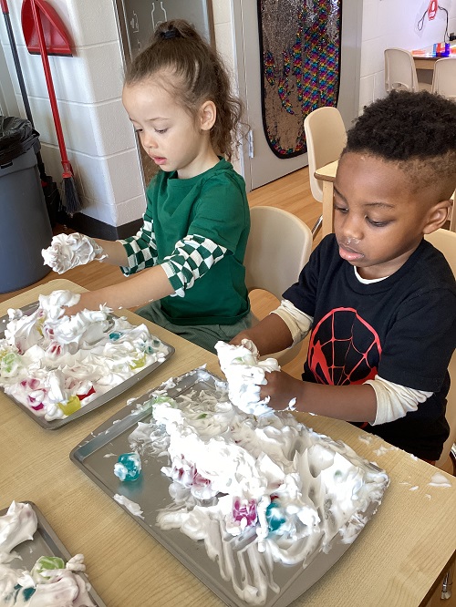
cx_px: 228
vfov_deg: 58.3
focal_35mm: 31
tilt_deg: -31.8
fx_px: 544
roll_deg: +5.5
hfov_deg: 45.5
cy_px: 304
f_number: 2.4
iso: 100
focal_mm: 3.3
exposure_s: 1/60
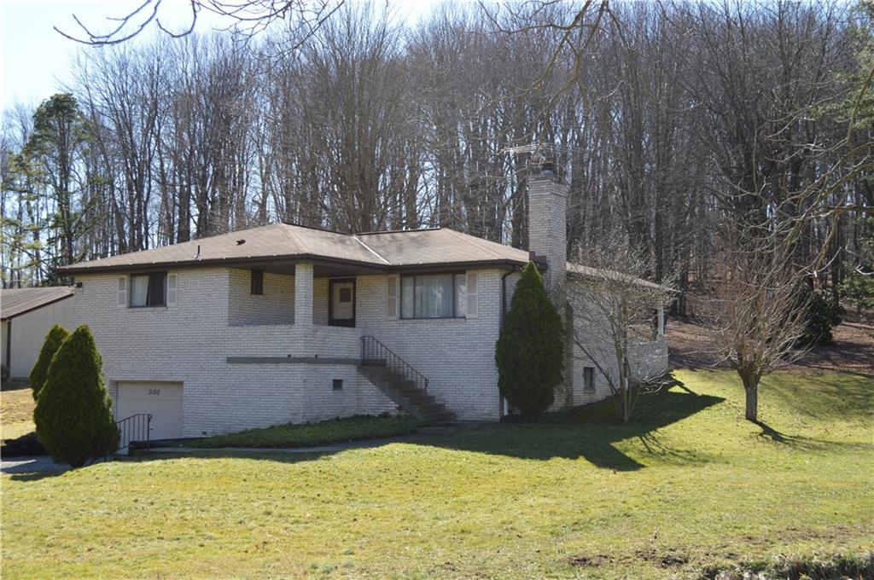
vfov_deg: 28.0
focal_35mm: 48
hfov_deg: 41.2
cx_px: 437
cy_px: 290
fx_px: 1164
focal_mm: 32
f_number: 6.3
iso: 100
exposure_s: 1/160
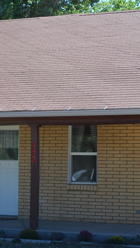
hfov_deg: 12.0
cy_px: 101
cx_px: 30
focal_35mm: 100
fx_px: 661
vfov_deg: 21.3
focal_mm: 29
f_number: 5.6
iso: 100
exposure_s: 1/125
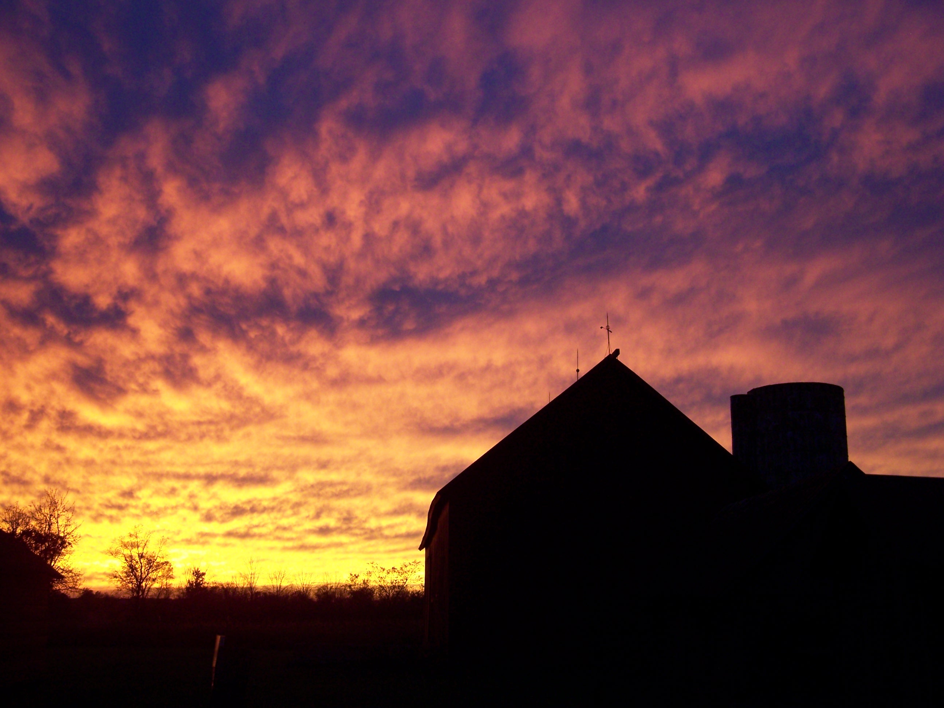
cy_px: 354
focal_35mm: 38
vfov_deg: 37.7
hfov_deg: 49.0
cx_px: 472
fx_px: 1036
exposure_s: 1/30
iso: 160
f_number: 2.8
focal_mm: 6.3
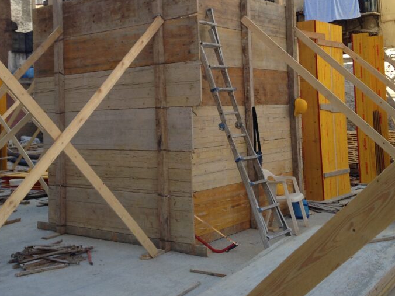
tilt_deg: +3.8
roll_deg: +0.4
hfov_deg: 38.2
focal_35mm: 50
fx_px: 571
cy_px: 87
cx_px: 180
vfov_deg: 28.8
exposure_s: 1/266
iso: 50
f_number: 2.4
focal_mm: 4.12
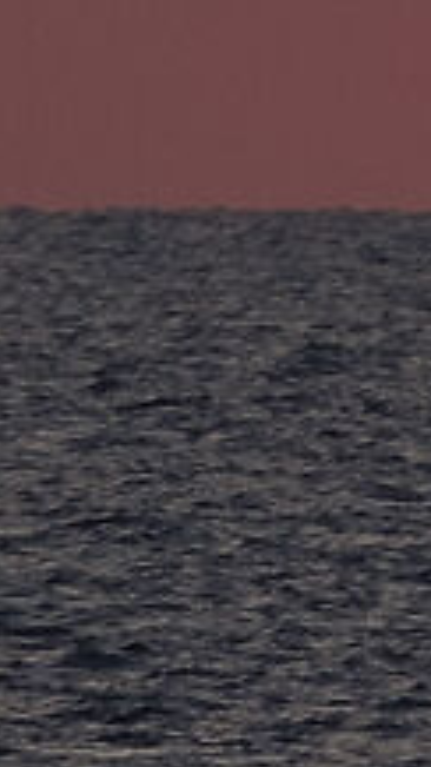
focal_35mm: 6965
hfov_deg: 0.2
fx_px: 141564
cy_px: -1142
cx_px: 1208
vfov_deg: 0.3
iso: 160
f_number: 8
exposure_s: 1/100
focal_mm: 400
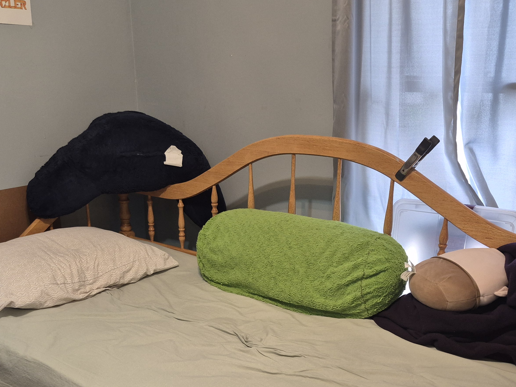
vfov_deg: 36.1
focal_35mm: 39
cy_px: 283
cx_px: 242
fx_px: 581
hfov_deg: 47.8
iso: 400
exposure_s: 1/120
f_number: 1.8
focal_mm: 5.4
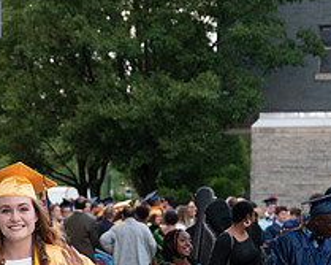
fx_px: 1684
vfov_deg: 8.9
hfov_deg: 11.2
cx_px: 29
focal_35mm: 172
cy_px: 294
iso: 2000
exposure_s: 1/125
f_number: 4
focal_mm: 66
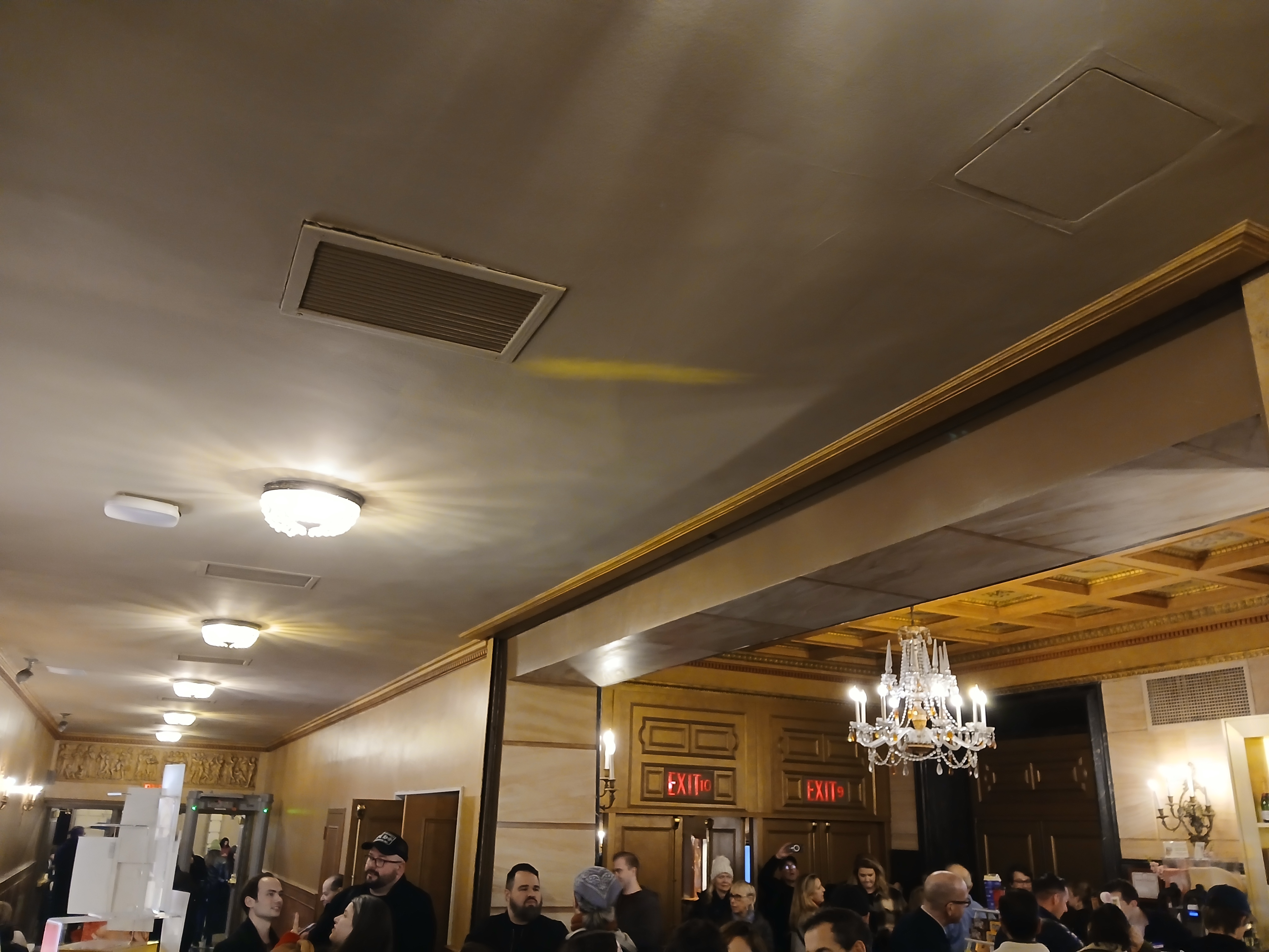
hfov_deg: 67.3
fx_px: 953
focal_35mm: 26
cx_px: 634
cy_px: 476
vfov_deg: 53.1
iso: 250
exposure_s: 1/30
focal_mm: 3.98
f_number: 1.8
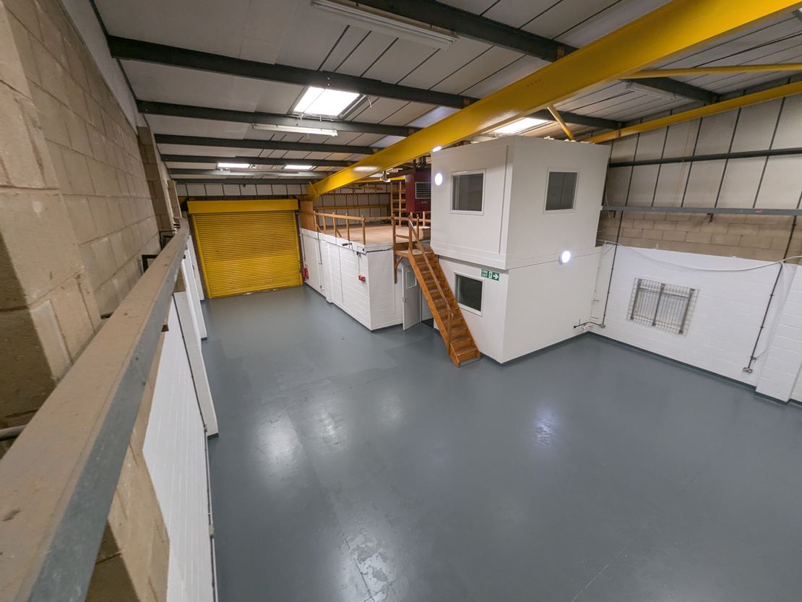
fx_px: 301
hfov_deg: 106.2
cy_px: 301
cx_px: 401
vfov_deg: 89.9
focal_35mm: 13
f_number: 2.2
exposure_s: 1/50
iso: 119
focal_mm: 1.95
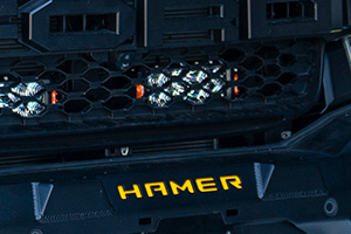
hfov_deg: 10.8
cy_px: 76
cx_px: -350
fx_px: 1696
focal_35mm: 174
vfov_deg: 7.9
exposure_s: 1/60
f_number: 4
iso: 125
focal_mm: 29
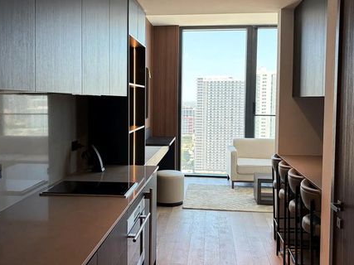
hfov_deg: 47.8
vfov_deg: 36.8
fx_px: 399
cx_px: 160
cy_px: 119
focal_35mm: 39
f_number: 1.6
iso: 64
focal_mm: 5.96
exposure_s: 1/149
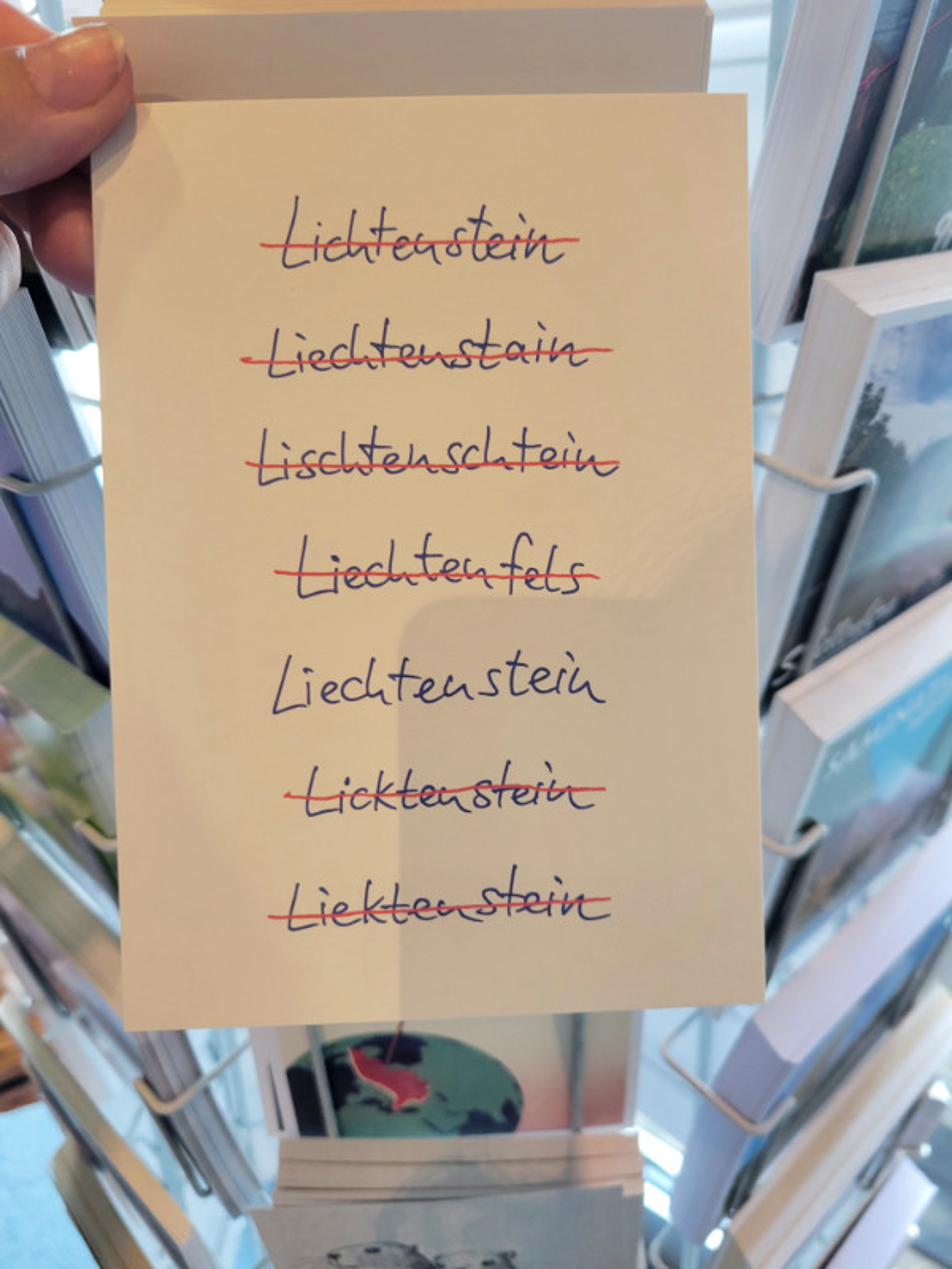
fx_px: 953
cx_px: 476
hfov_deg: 53.1
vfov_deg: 67.3
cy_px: 634
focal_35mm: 26
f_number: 1.8
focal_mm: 5.4
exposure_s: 1/60
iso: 160
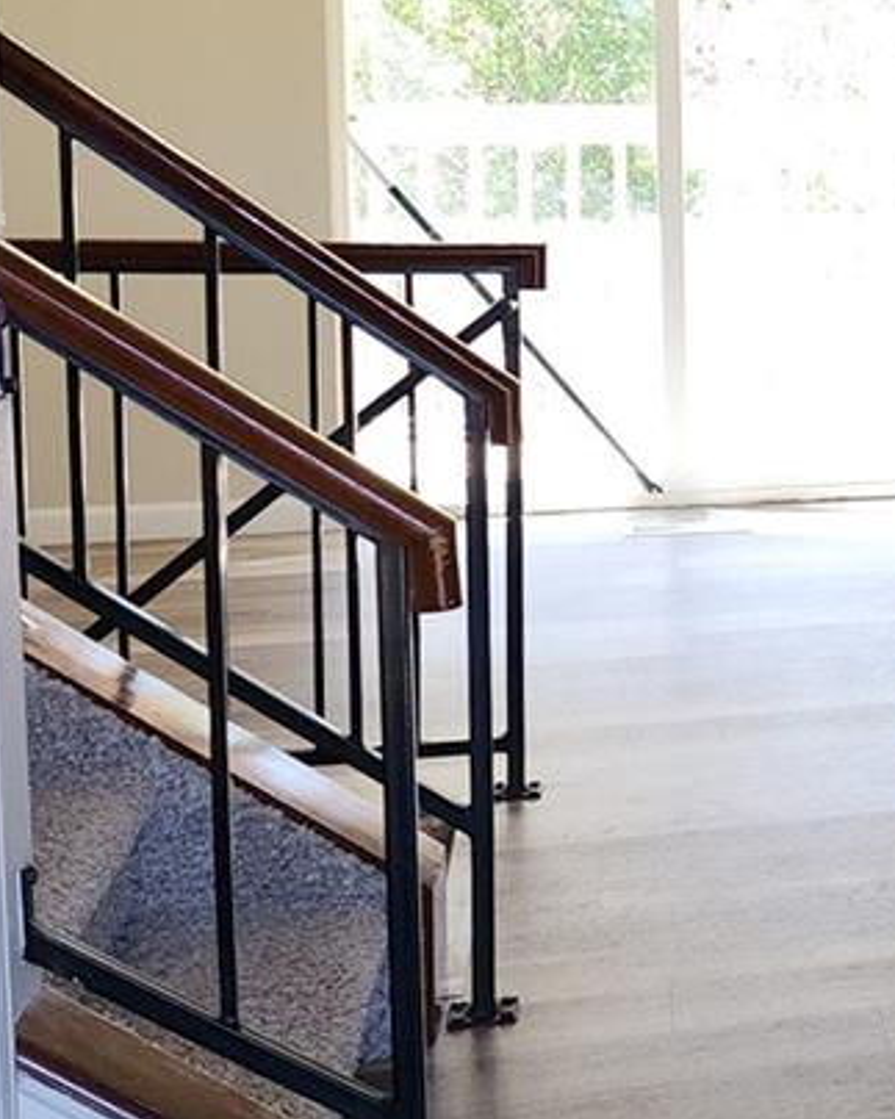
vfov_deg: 23.5
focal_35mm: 80
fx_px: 2650
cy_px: 247
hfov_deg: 15.0
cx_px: 1868
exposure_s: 1/60
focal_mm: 6.4
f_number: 1.8
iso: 50
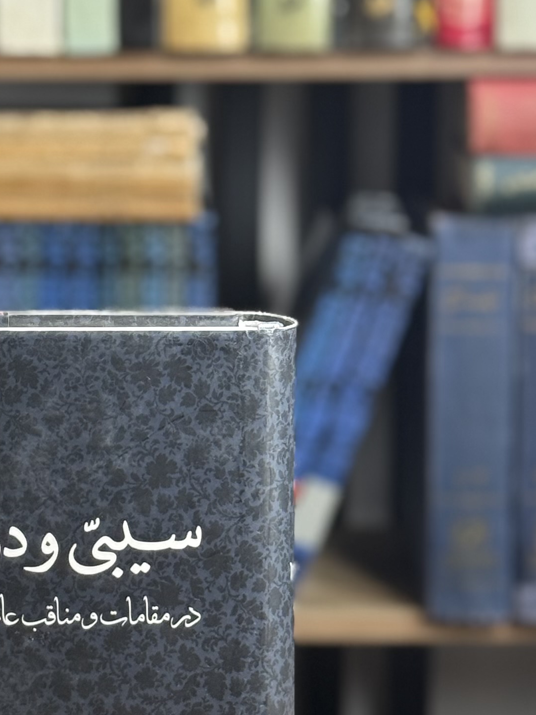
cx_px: 53
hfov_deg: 11.0
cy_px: 196
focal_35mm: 134
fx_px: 2767
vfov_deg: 14.7
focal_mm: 6.76
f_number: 1.78
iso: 160
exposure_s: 1/50
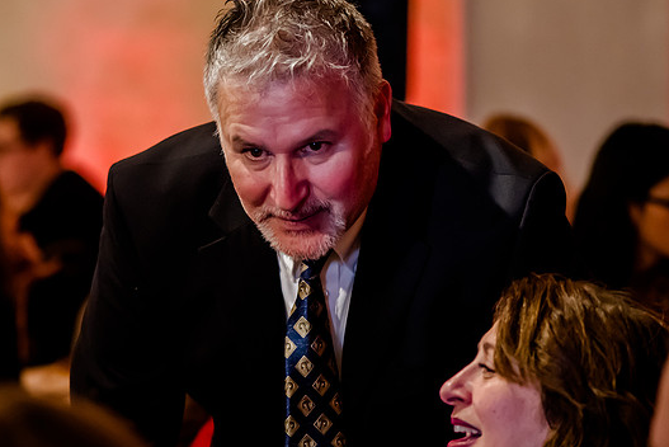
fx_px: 3812
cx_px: 237
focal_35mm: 205
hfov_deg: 10.0
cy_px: 238
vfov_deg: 6.7
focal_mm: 105
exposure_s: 1/100
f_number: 2.8
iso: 4000
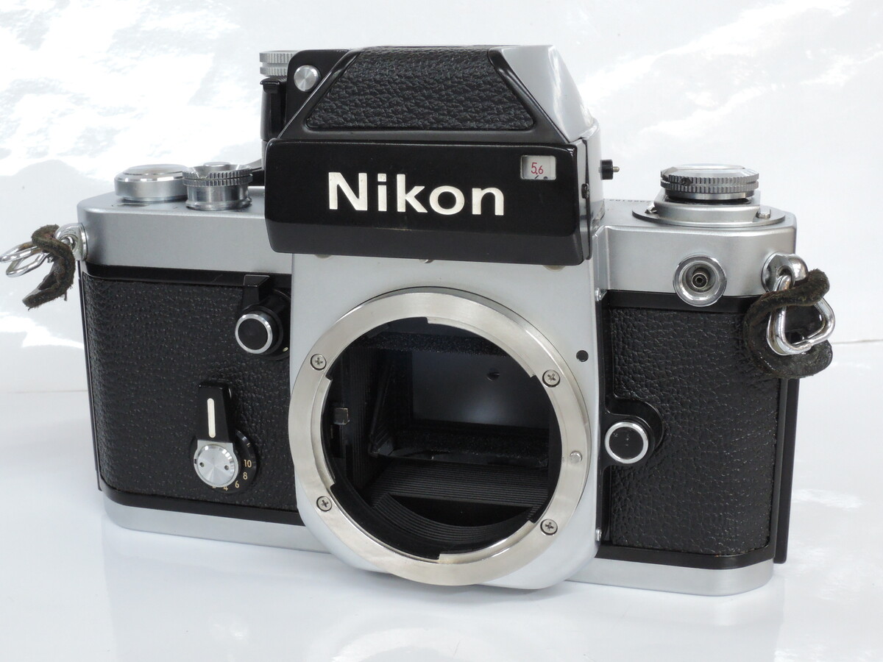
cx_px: 442
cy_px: 331
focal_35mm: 50
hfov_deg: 38.2
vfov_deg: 29.1
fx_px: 1275
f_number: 8
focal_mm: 10.7
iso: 800
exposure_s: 1/15
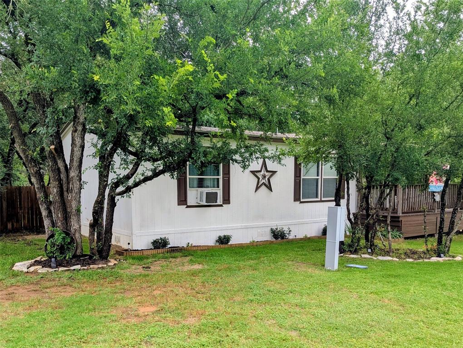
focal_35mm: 24
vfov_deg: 56.9
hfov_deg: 71.5
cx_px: 232
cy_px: 174
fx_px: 321
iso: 38
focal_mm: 6.81
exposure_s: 1/472
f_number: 1.85
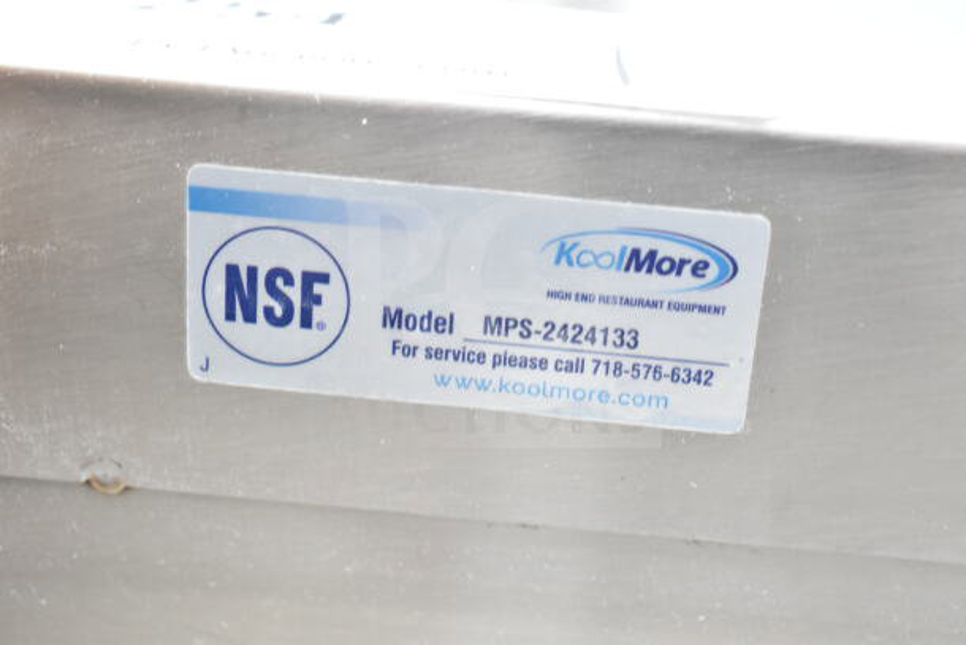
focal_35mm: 63
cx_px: 483
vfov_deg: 21.6
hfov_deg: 31.9
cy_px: 322
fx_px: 1691
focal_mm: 42
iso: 1600
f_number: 5
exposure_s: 1/100
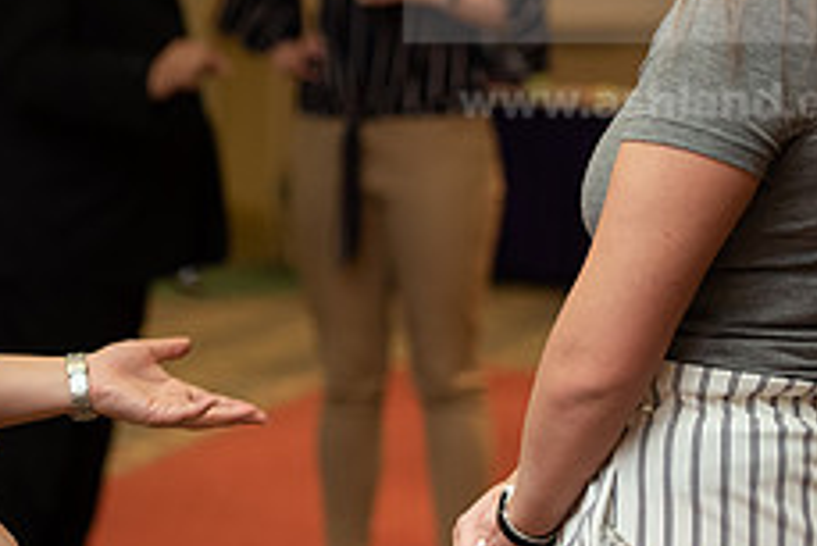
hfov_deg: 9.6
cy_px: 177
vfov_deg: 6.4
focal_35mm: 215
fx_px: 4882
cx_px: 296
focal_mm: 85
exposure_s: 1/200
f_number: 3.5
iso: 1600
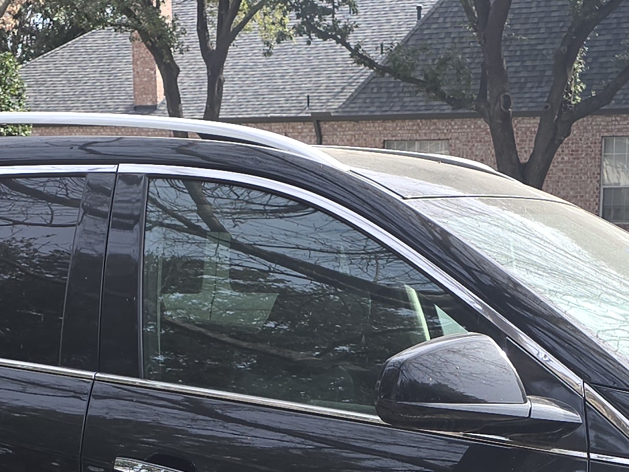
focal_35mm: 98
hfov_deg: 20.0
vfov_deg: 13.8
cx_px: 366
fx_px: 1781
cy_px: 786
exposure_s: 1/163
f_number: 1.7
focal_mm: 6.3
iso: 12
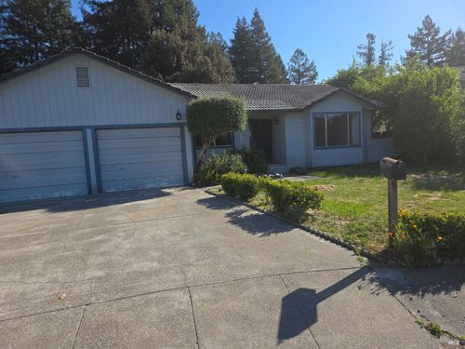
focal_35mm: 23
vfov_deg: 58.9
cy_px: 174
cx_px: 232
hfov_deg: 73.9
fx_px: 309
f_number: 1.7
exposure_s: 1/4766
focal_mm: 6.3
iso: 80
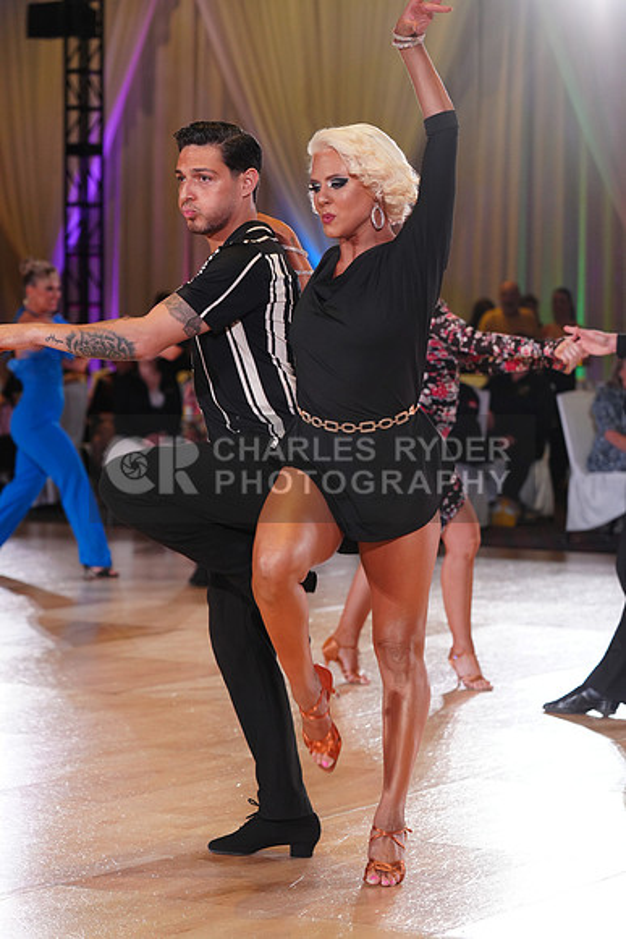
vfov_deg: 20.6
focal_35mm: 99
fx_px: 2581
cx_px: 313
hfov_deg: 13.8
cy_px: 470
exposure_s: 1/400
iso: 1600
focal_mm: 99
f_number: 4
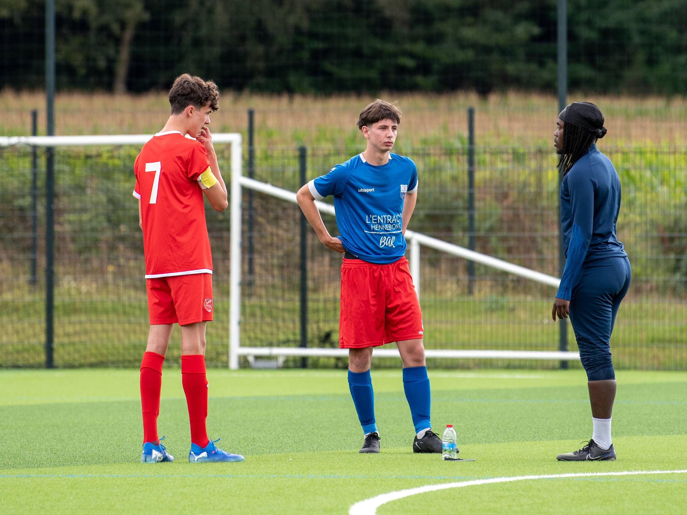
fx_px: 8813
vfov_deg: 3.3
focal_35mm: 444
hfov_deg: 4.5
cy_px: 77
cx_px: 393
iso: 160
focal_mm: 200
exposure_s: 1/1000
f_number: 3.5
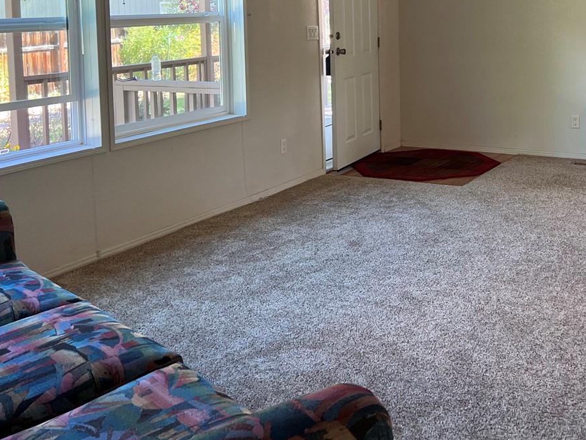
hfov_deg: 39.8
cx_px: 407
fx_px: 796
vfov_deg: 29.6
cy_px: 46
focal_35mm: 47
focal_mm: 5.7
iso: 125
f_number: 1.5
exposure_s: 1/121
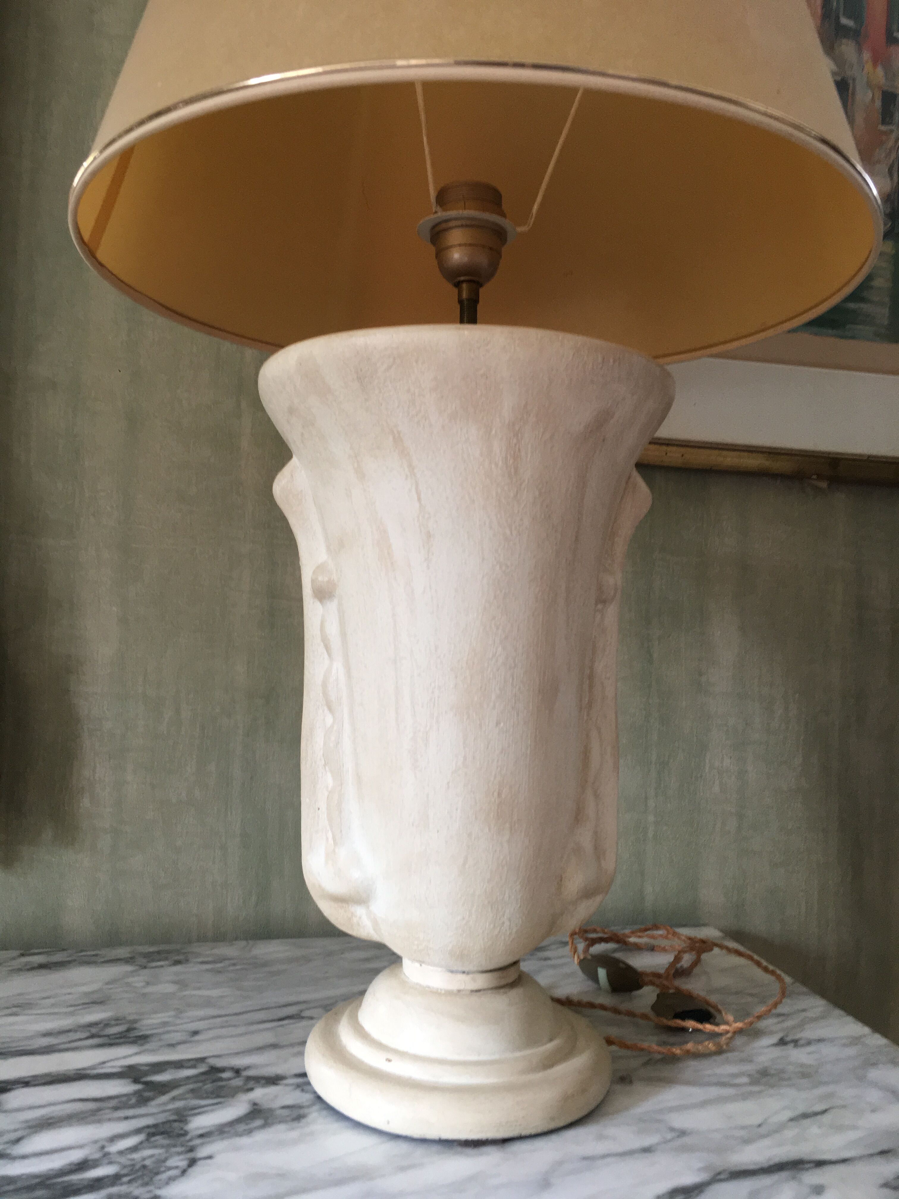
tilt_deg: +1.7
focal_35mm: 29
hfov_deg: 48.2
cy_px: 600
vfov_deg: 61.7
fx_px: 1004
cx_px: 450
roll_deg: -2.8
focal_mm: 4.15
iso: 80
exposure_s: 1/33
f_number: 2.2
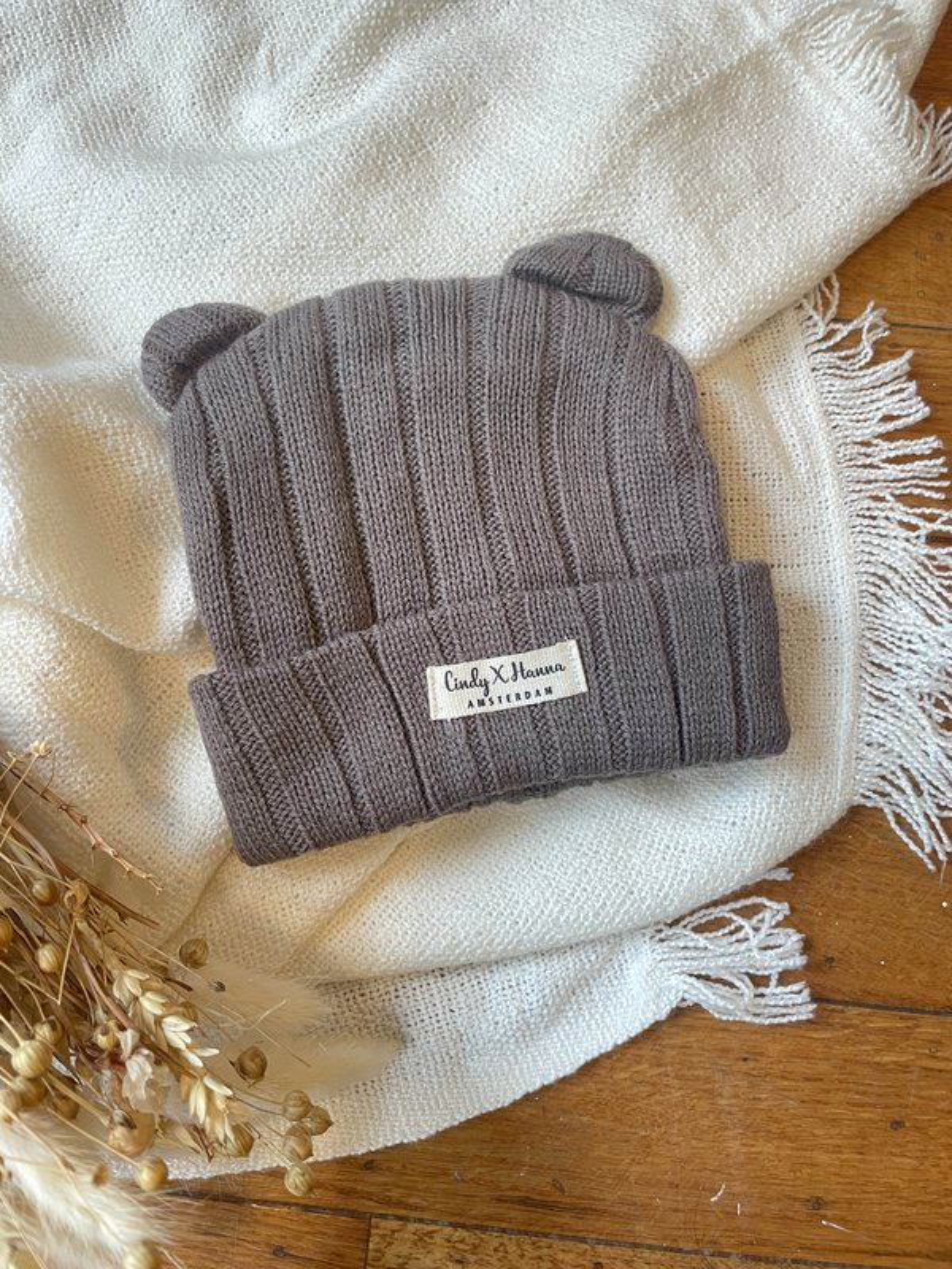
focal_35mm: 26
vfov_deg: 67.3
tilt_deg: -79.9
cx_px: 476
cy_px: 634
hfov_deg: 53.1
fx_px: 953
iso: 200
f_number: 1.6
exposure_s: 1/50
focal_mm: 4.2
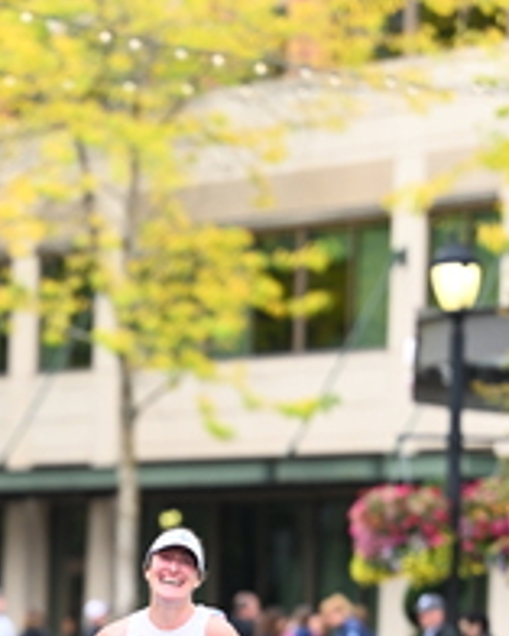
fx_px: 6698
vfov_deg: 5.4
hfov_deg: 4.3
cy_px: 581
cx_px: -15
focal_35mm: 356
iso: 1000
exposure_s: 1/1600
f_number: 2.8
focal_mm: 135
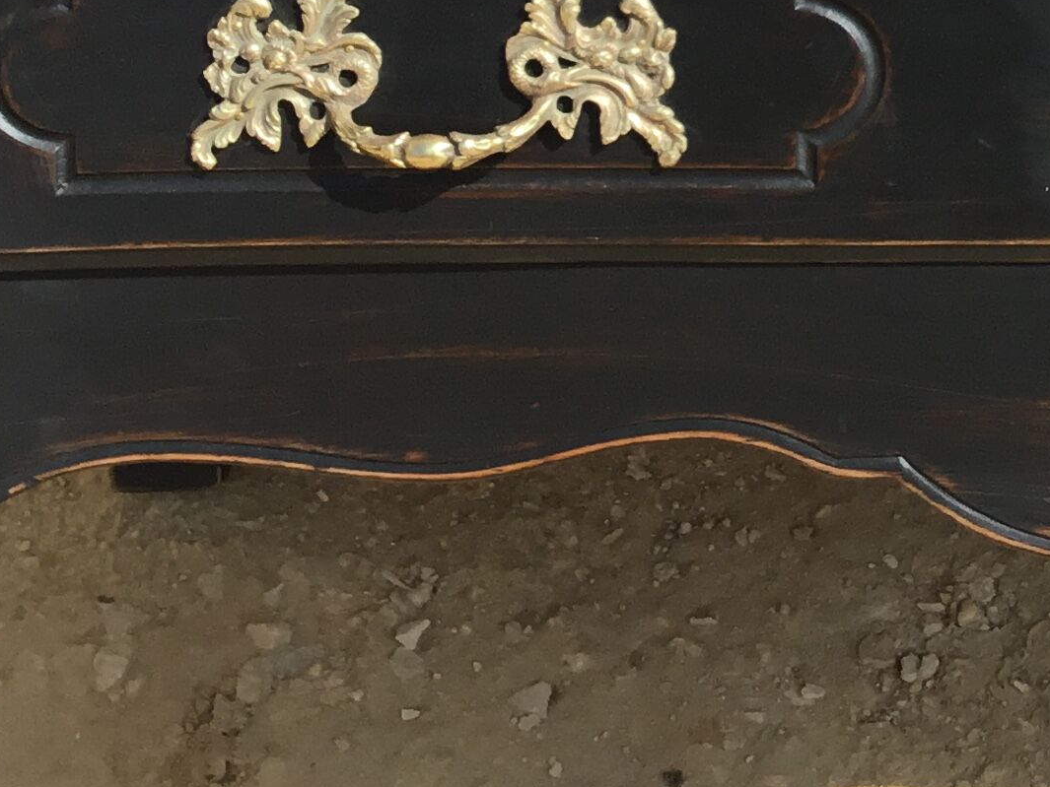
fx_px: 2882
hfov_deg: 20.1
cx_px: 1029
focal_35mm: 95
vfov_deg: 14.8
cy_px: -258
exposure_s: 1/895
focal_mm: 3.3
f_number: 2.4
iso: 25
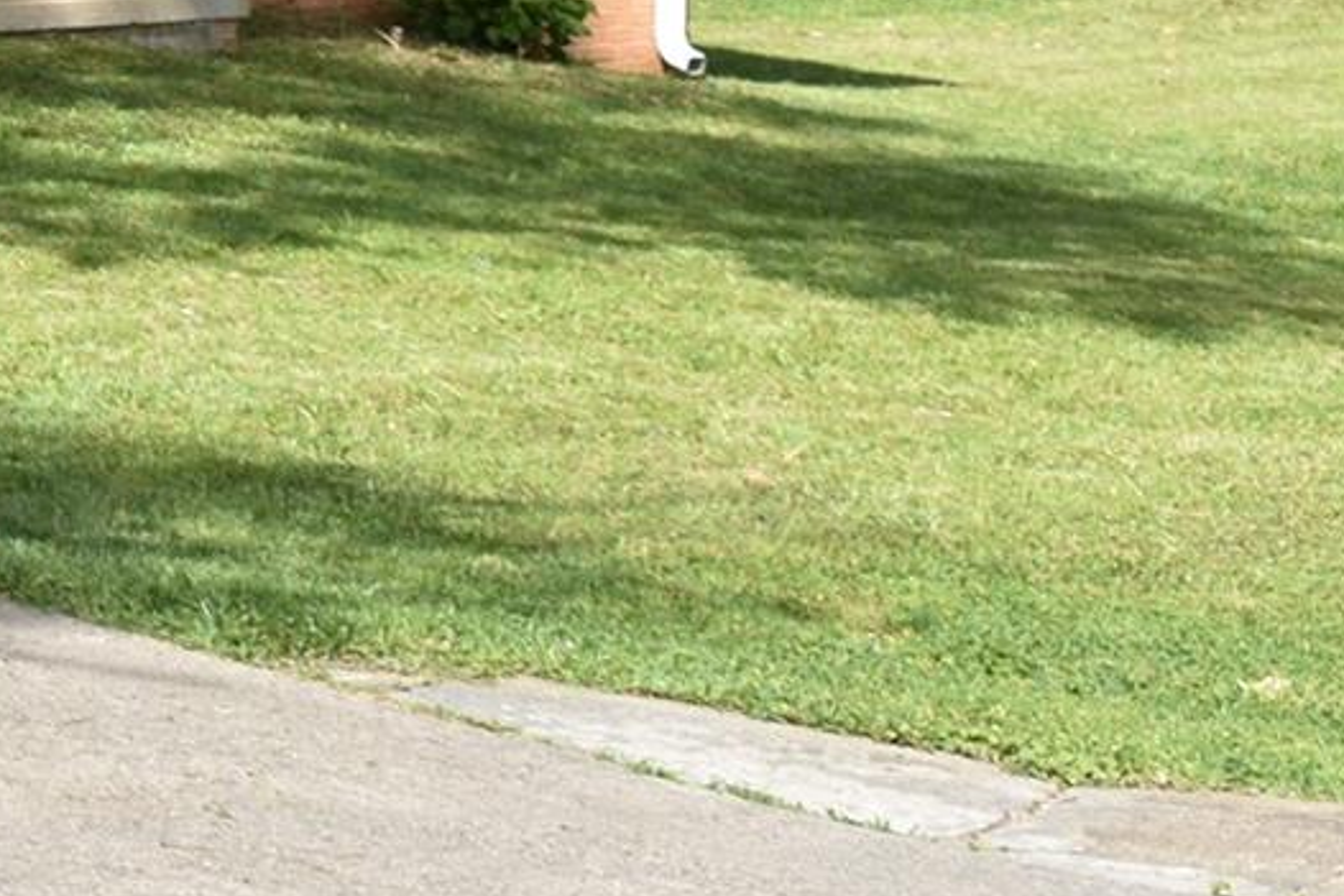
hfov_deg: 10.6
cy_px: -438
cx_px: -1175
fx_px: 6757
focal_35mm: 181
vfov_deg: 7.5
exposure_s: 1/200
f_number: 8
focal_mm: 31
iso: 100
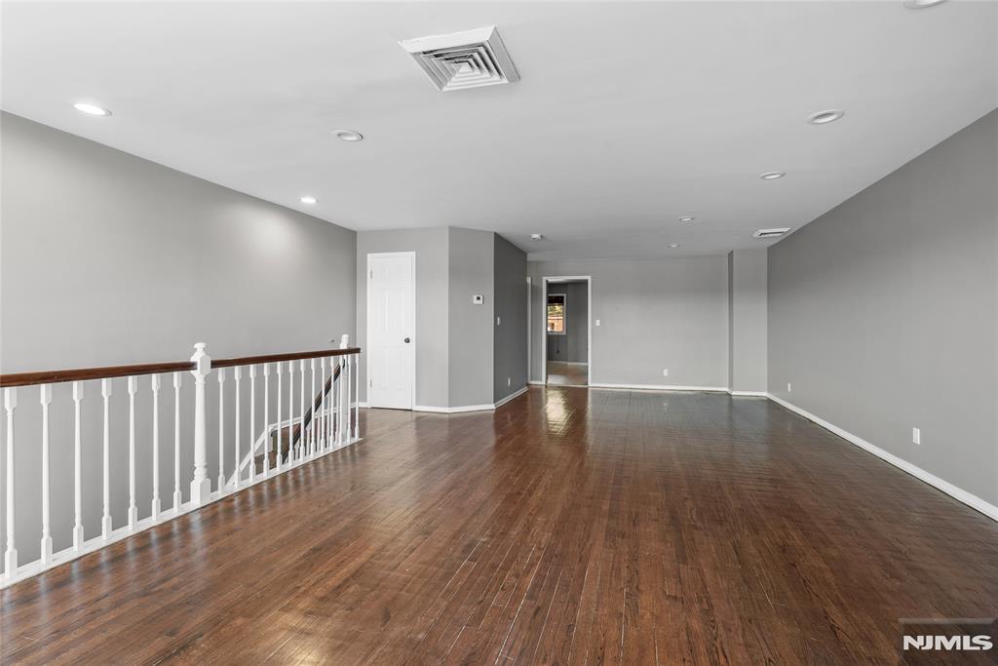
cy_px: 333
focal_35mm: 16
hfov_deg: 96.7
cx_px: 499
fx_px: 444
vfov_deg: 73.8
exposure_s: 1/1.67
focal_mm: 16
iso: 250
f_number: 9
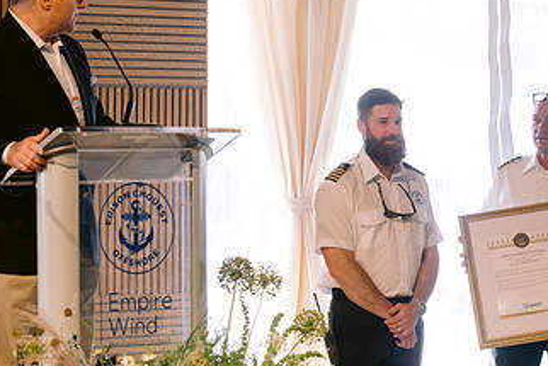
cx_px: 294
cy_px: 195
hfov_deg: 13.4
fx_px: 2330
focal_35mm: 153
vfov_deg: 9.0
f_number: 4
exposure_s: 1/125
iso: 800
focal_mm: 85
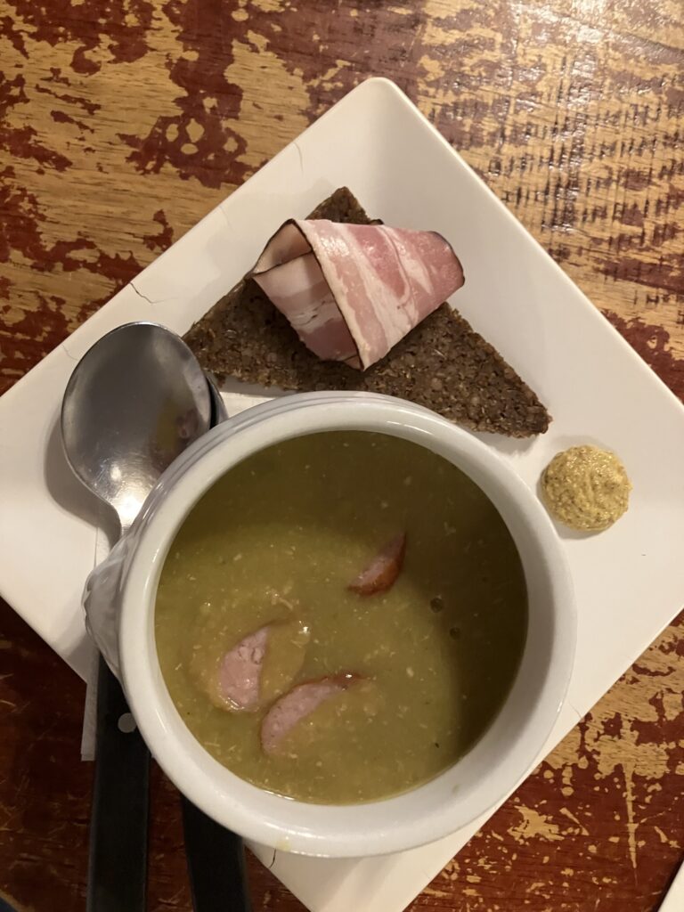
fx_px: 738
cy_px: 456
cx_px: 342
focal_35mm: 28
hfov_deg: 49.7
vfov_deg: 63.4
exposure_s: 1/23
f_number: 1.8
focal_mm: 3.99
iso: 320
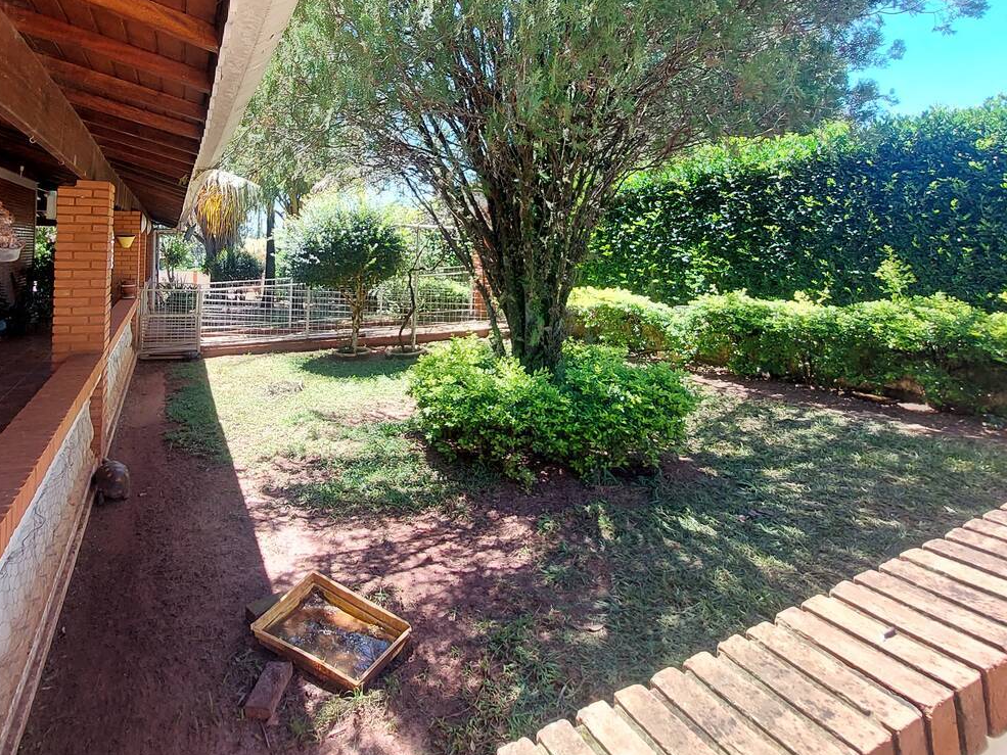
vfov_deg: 66.4
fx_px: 553
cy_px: 239
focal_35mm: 19
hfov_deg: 83.6
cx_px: 402
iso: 50
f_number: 2.2
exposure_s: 1/120
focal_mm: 1.74
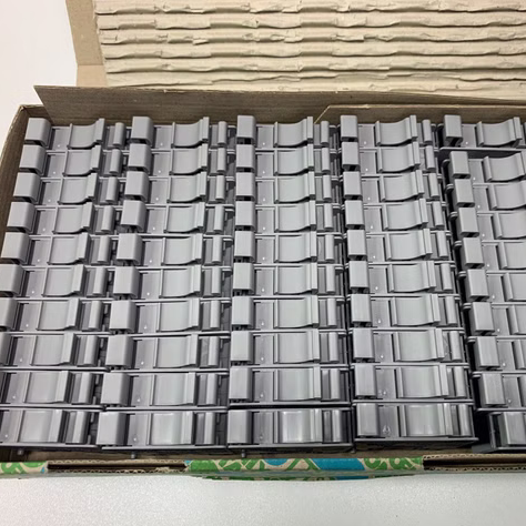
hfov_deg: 52.4
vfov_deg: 52.5
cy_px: 265
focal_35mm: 31
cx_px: 295
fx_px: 533
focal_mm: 4.25
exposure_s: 1/100
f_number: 1.8
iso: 64
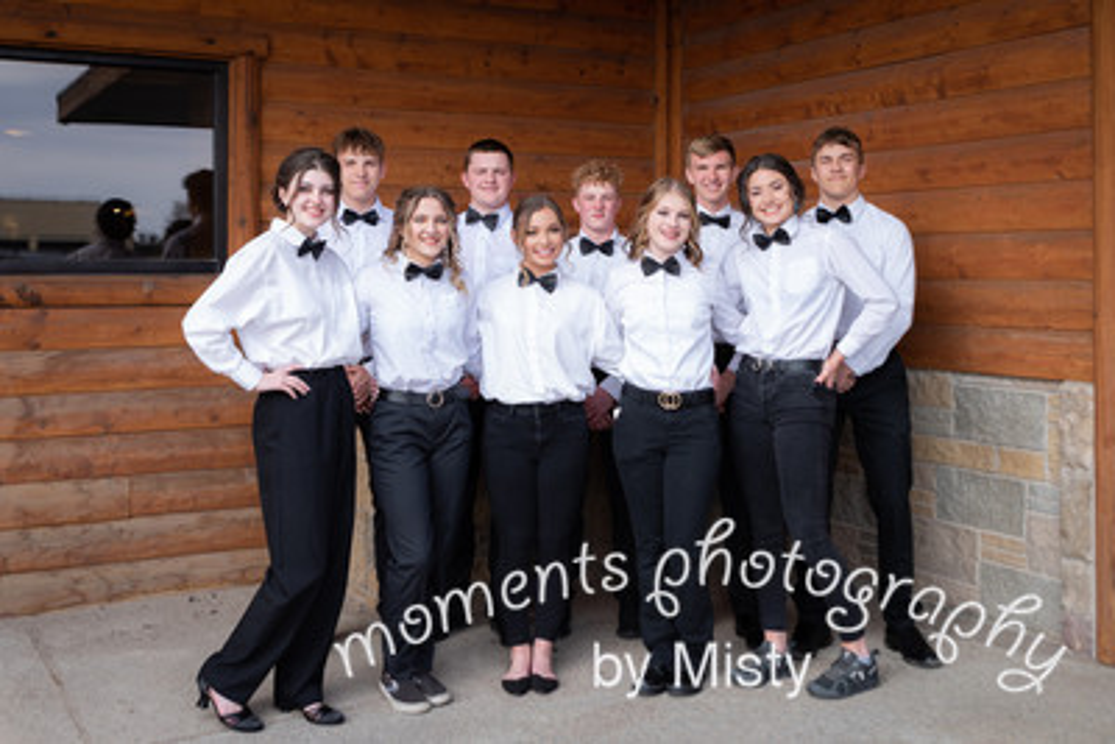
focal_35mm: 42
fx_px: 1307
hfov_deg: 46.2
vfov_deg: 31.6
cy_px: 263
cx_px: 536
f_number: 4
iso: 125
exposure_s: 1/200
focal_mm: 31
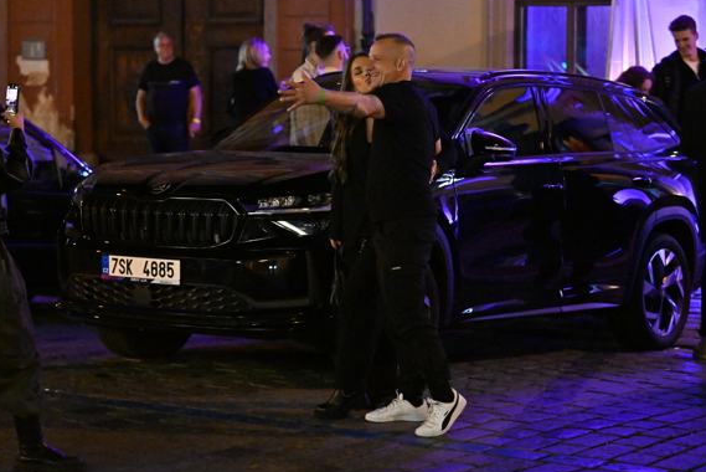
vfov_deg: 13.3
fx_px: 2021
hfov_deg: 19.8
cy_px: 197
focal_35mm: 103
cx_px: 297
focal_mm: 85
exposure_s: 1/80
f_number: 2.8
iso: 20000
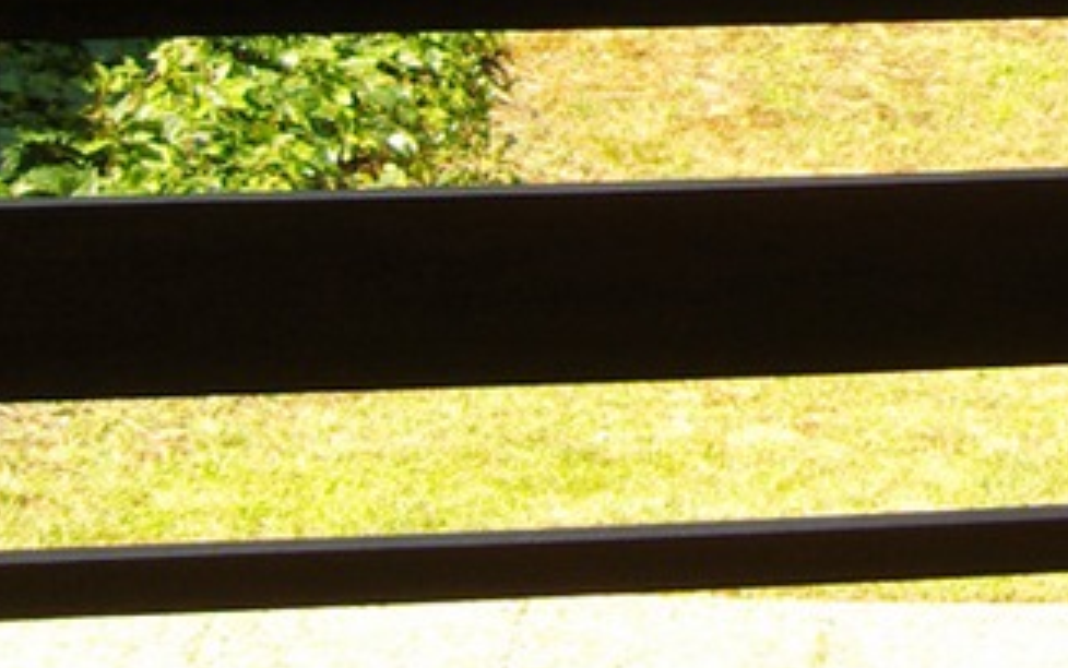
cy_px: -282
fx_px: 3261
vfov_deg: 11.3
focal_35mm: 112
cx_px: 1584
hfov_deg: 16.9
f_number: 2.8
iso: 100
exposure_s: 1/400
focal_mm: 7.3
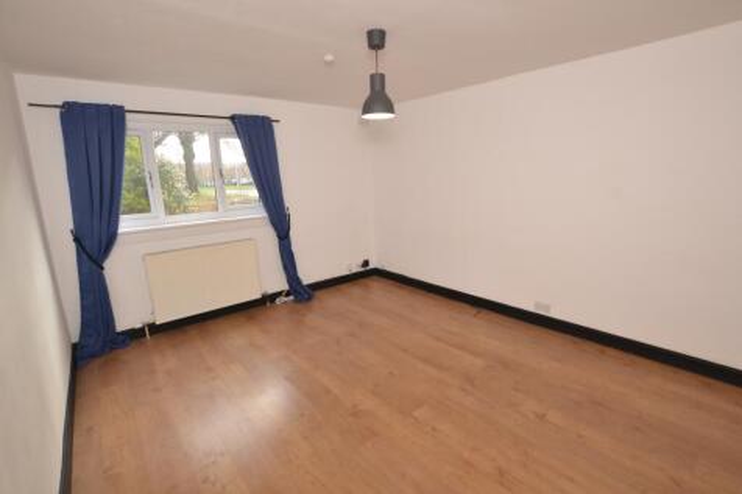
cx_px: 371
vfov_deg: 72.0
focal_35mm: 16
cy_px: 247
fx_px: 340
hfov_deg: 95.0
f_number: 5.6
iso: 400
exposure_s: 1/100
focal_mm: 11
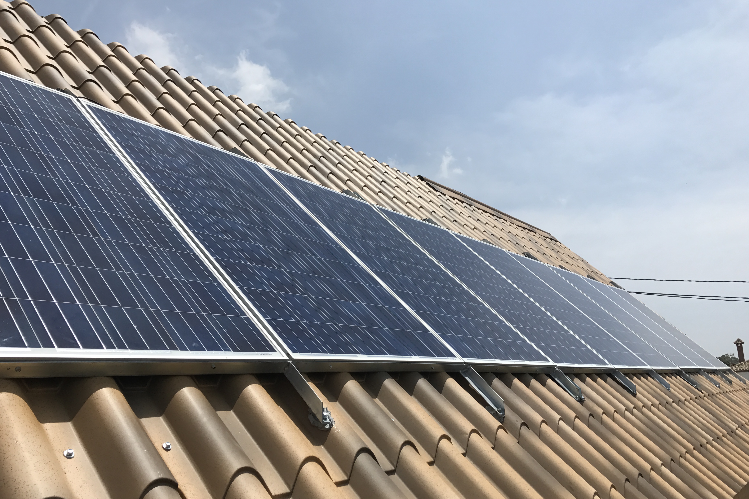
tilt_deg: +12.9
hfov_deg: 61.9
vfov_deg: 43.5
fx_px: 624
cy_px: 286
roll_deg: +5.2
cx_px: 368
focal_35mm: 30
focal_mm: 3.99
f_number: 1.8
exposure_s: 1/4367
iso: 20
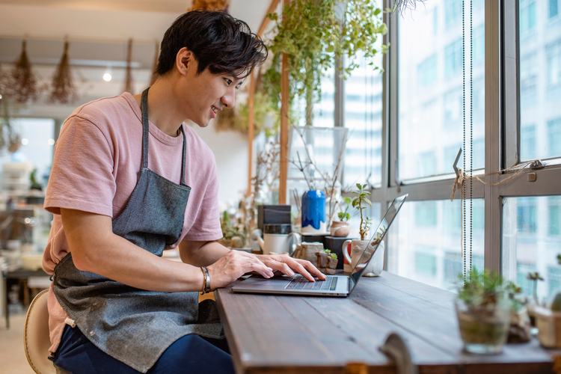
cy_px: 187
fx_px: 545
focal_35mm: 35
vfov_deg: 37.9
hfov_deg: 54.4
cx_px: 280
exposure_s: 1/200
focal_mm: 35
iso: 500
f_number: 2.2
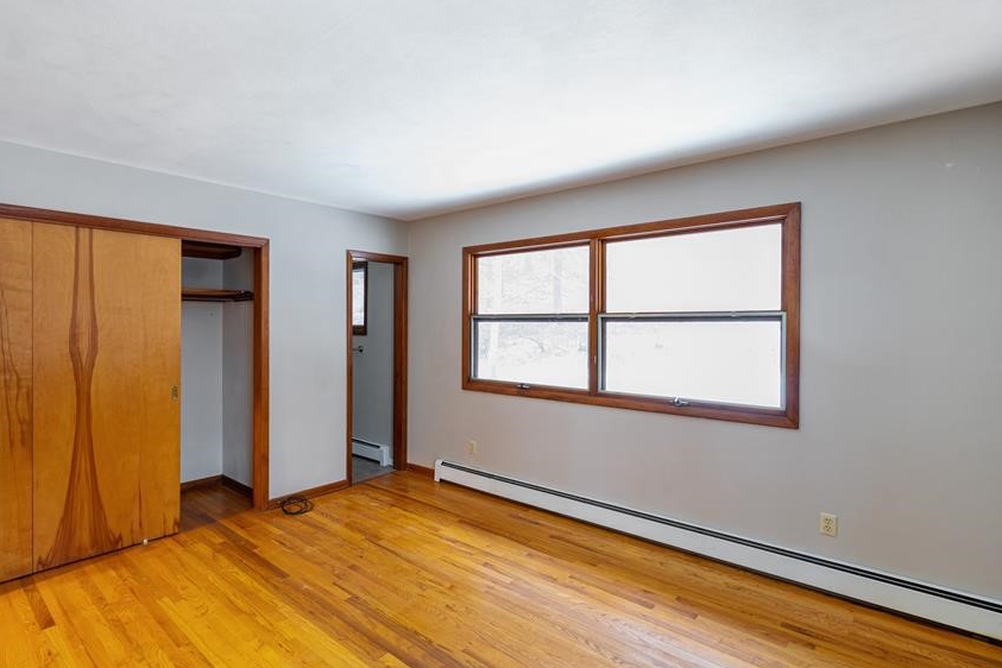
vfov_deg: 70.4
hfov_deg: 92.8
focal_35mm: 17
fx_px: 473
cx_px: 435
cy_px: 344
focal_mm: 14
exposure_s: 10
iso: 100
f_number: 5.6
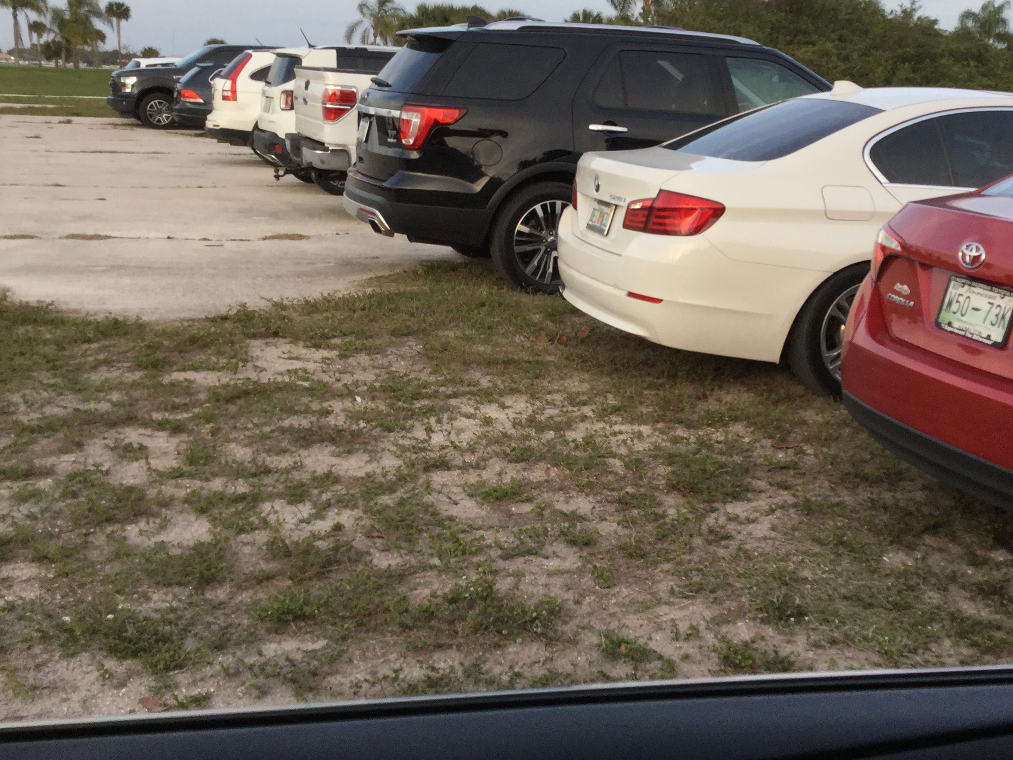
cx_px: 620
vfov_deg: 33.6
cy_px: 332
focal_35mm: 43
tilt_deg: -12.6
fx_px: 1258
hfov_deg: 43.6
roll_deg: -1.8
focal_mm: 3.3
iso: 40
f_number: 2.4
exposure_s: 1/120
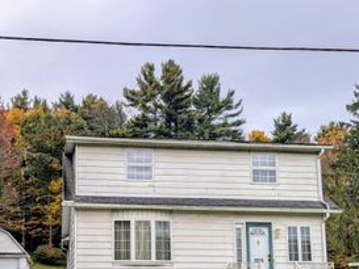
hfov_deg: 42.4
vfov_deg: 31.6
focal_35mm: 44
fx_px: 457
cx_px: 122
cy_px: 235
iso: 41
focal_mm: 6.81
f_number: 1.85
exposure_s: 1/368
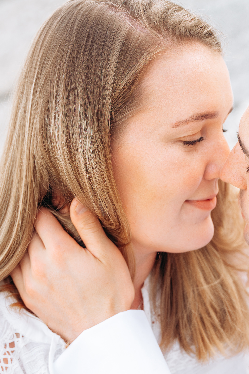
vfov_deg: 17.0
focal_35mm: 120
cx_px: 241
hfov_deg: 11.3
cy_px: 232
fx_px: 1245
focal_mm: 45.4
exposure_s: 1/800
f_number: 2.8
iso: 100
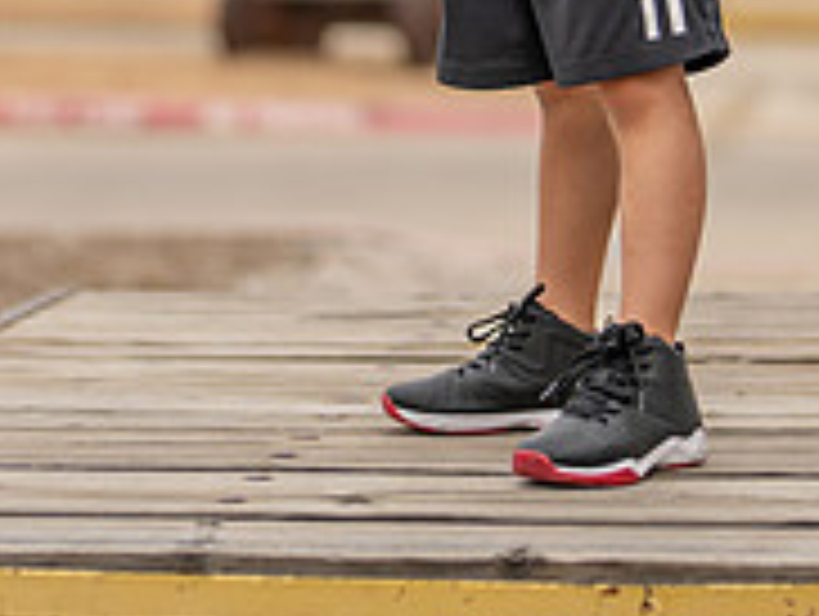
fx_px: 4833
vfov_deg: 7.2
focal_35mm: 204
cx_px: 504
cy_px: -242
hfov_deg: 9.7
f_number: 1.2
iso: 250
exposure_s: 1/4000
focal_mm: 50
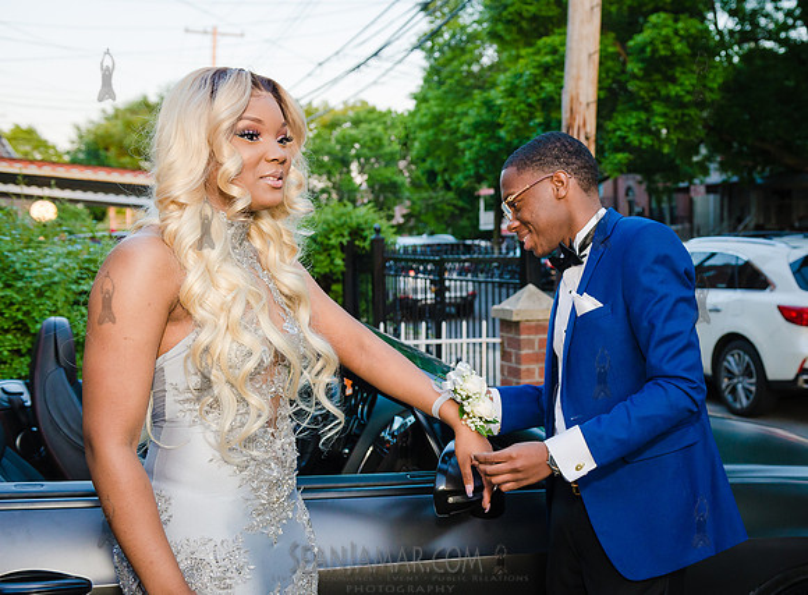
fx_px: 982
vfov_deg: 33.7
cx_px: 552
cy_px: 308
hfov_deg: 43.9
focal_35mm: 42
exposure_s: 1/320
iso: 1000
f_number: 4.5
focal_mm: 32
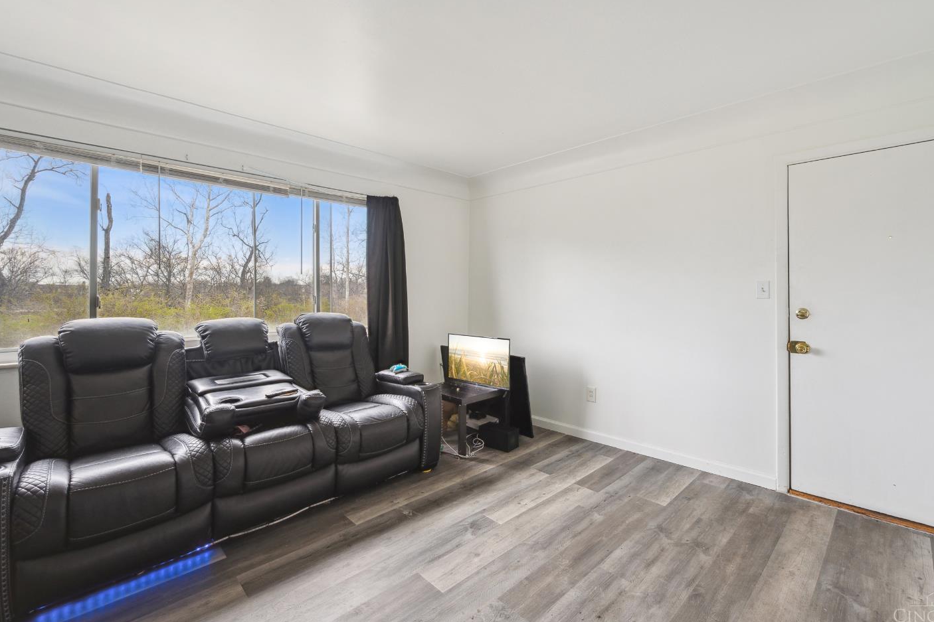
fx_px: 415
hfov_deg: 96.6
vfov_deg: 73.7
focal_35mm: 16
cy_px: 307
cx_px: 497
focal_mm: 15
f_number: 8
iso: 400
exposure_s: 1/80
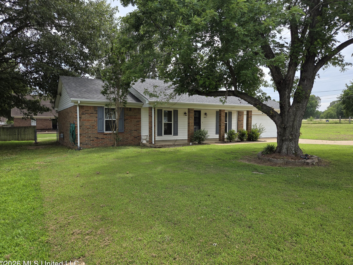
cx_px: 181
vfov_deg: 56.8
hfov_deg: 71.6
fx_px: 245
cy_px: 138
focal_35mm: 24
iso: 80
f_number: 1.8
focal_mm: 5.4
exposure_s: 1/2531
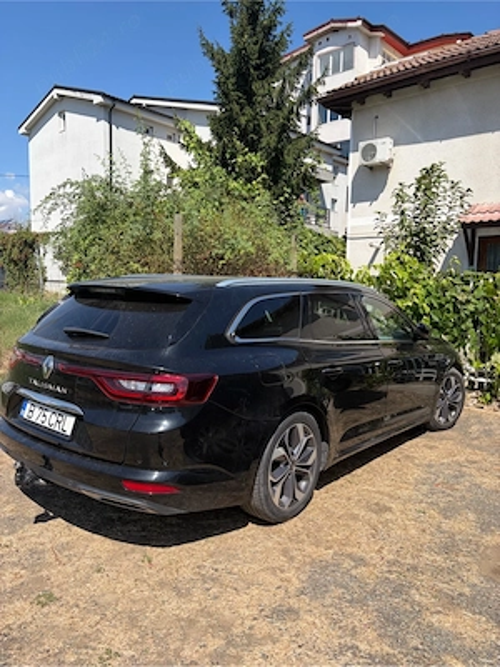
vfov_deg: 67.3
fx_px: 501
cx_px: 250
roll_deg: -1.6
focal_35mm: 26
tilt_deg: -4.3
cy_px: 334
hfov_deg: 53.1
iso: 50
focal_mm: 5.96
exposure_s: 1/3831
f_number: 1.6
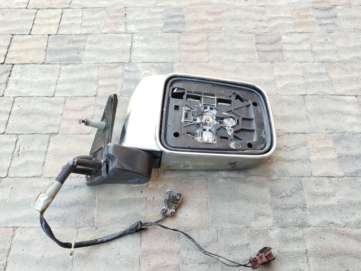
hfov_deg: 58.4
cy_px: 136
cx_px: 180
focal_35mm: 31
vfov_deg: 45.4
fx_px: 323
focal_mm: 5.31
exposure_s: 1/50
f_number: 1.7
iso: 125
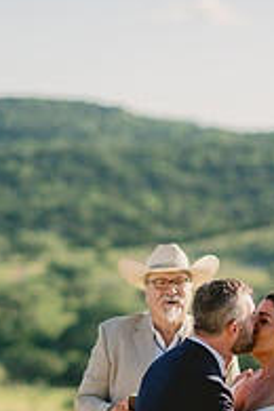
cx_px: 197
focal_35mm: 196
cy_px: 432
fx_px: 2237
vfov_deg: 10.4
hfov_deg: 7.0
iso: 50
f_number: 2
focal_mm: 85
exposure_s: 1/3200
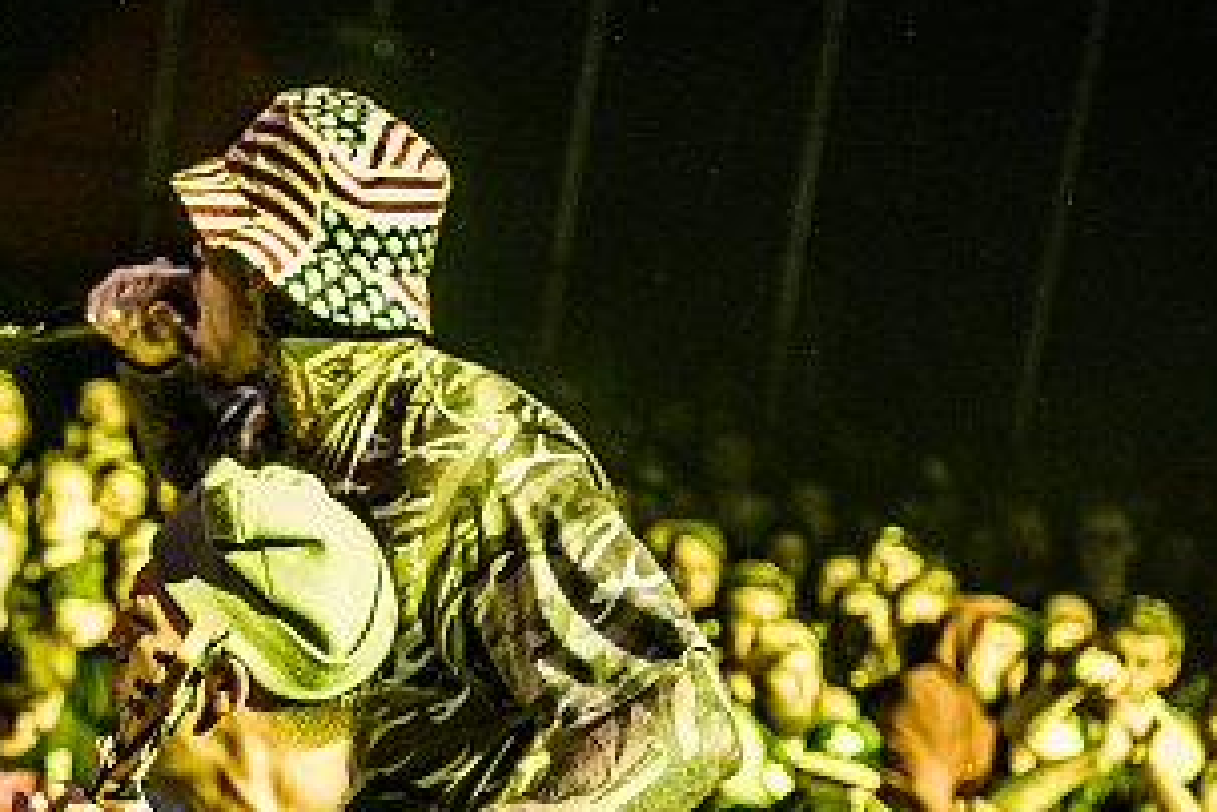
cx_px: 145
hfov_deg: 17.0
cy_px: 754
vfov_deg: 11.4
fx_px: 4023
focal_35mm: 119
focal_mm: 50
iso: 1600
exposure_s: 1/100
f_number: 2.8
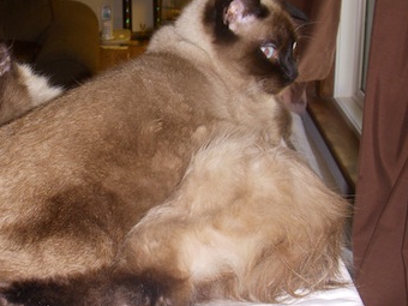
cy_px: 149
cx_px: 127
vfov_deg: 21.9
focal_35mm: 67
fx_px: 790
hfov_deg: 28.7
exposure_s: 1/30
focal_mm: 6.3
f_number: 3.3
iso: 100
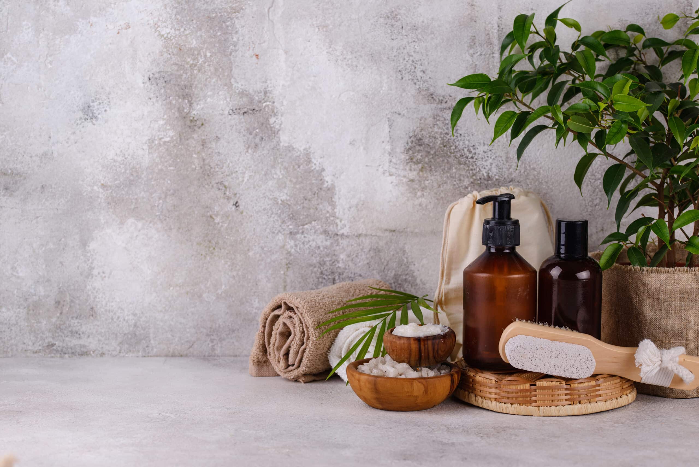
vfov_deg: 13.1
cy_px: 234
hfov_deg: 19.4
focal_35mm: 105
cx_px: 350
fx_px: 2039
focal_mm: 105
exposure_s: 1/100
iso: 100
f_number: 9
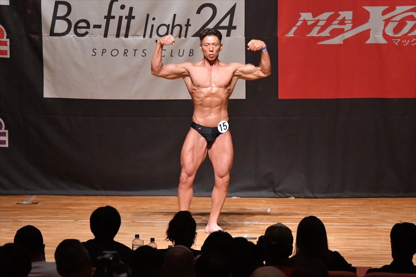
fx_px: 2599
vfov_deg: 6.1
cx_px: 208
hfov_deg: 9.2
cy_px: 138
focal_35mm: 225
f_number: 5.6
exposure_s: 1/400
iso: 12800
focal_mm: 150
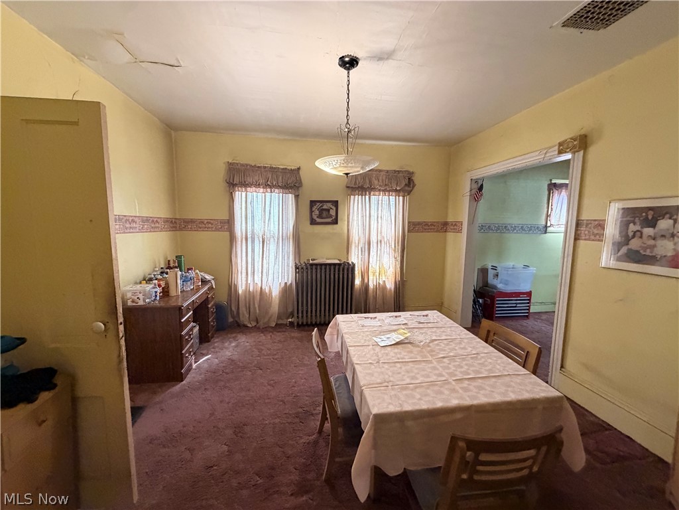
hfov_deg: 102.1
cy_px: 255
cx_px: 340
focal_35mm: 14
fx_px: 275
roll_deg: -0.6
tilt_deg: -7.3
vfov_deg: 85.7
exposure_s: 1/60
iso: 500
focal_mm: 2.22
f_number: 2.2
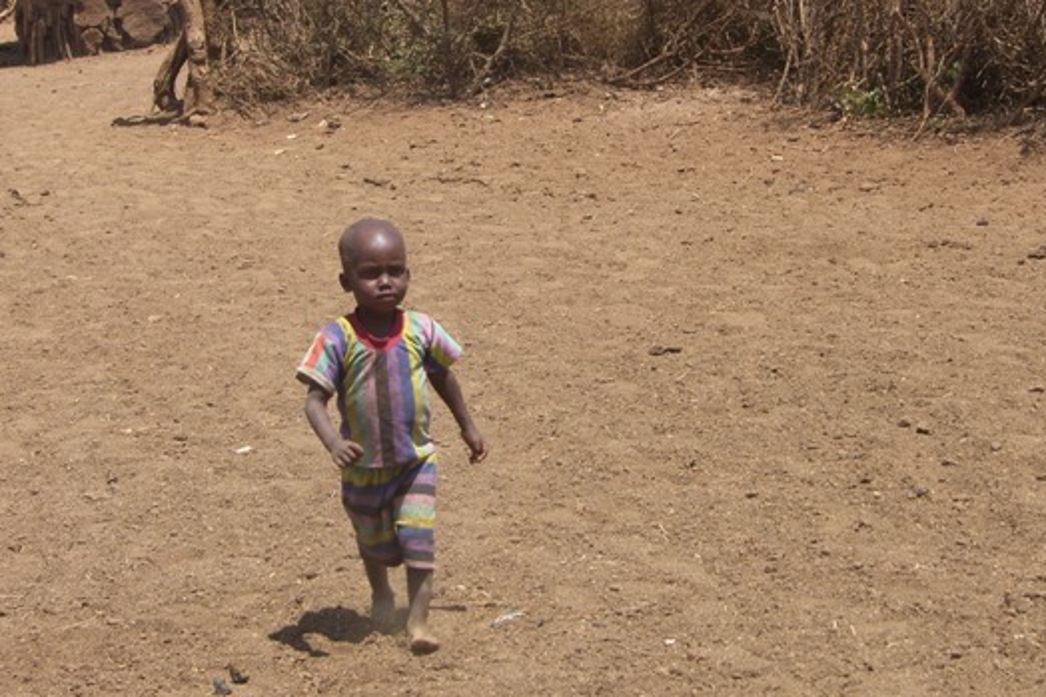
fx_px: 3137
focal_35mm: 108
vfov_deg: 12.7
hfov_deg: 18.9
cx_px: 575
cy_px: 379
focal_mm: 22
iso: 50
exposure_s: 1/1000
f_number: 3.2
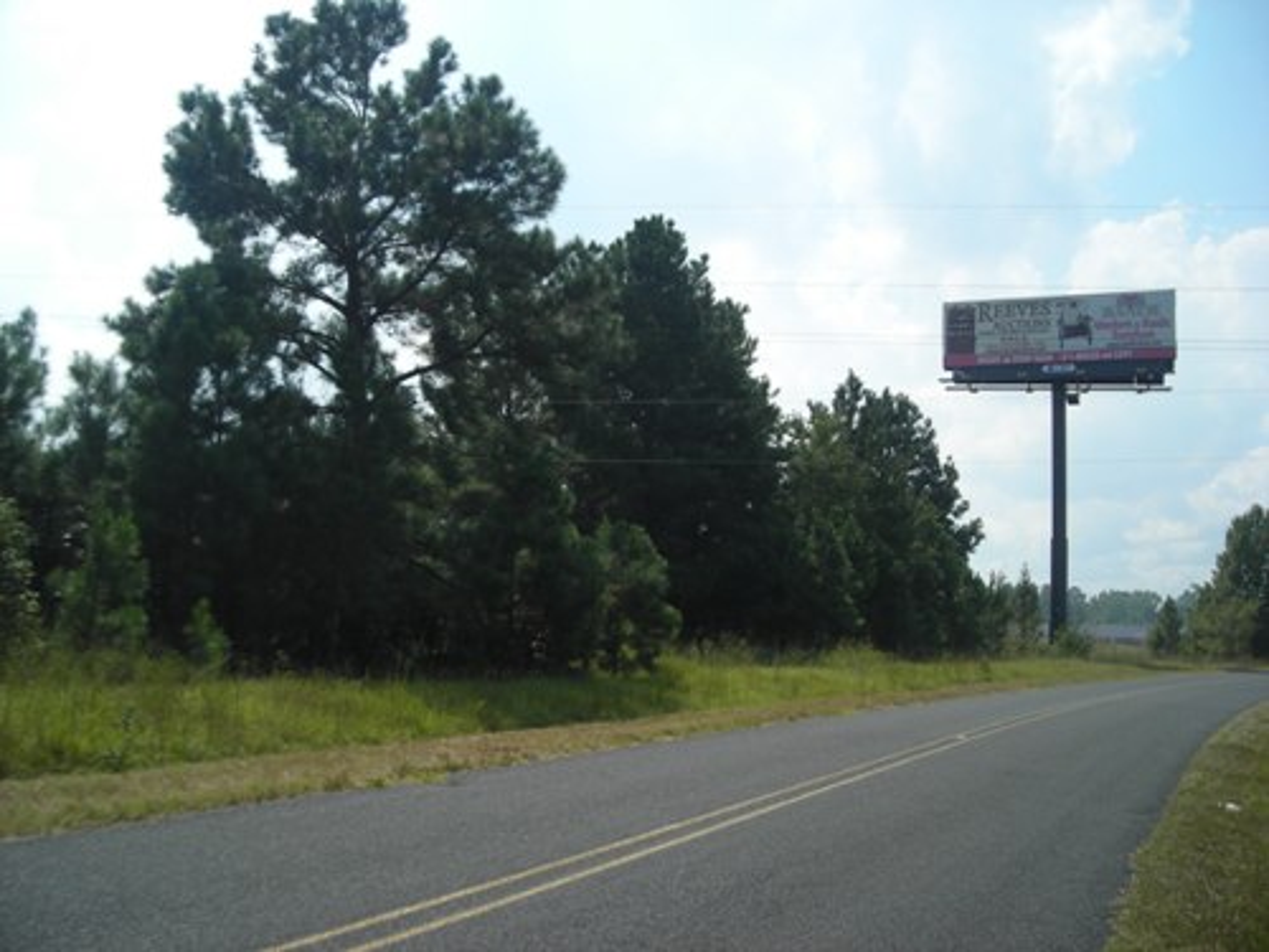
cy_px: 476
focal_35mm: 38
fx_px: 1393
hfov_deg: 49.0
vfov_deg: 37.7
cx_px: 634
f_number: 6.4
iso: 50
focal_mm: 6.3
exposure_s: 1/212
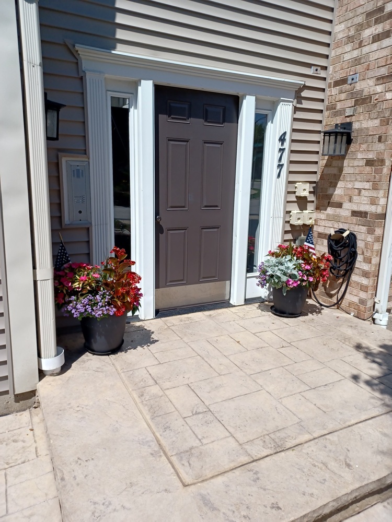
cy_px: 261
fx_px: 377
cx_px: 196
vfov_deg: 69.4
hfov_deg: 54.9
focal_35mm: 25
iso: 32
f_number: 1.8
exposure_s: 1/559
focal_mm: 4.6
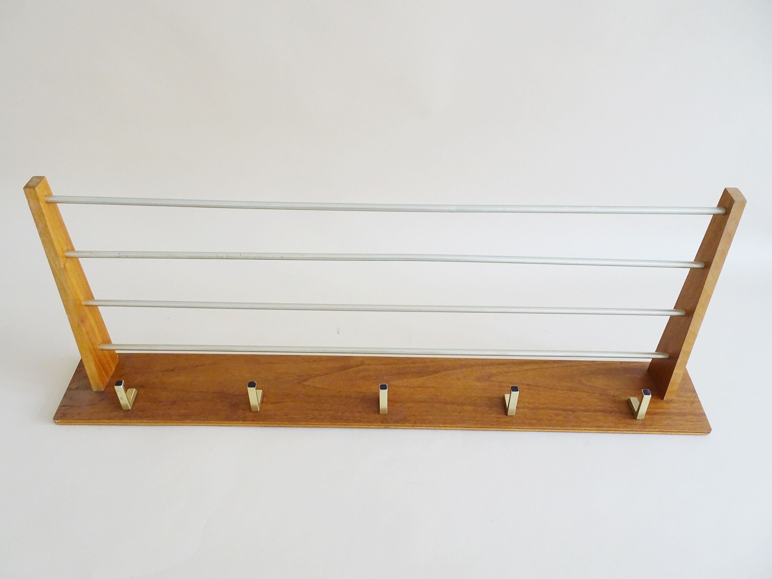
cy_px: 290
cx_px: 386
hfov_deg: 71.6
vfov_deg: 56.8
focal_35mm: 24
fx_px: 535
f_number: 3.5
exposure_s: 1/30
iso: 200
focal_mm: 4.1
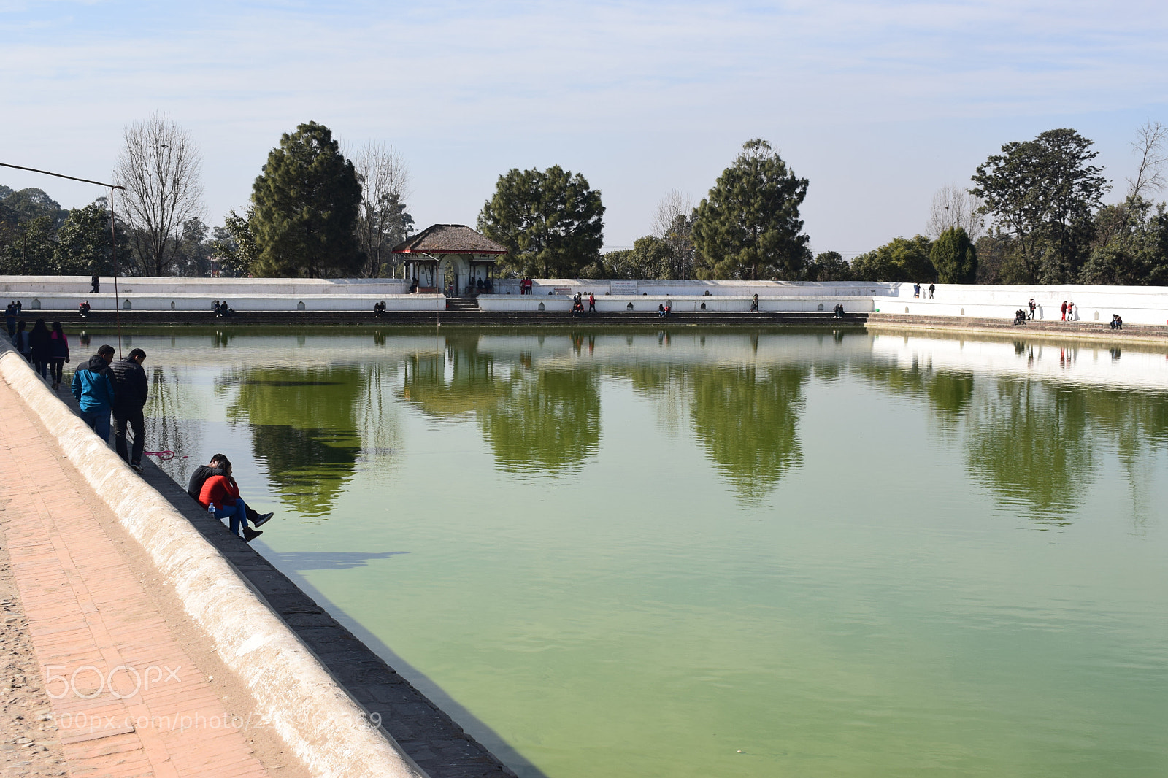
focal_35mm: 48
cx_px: 584
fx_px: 1557
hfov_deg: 41.1
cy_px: 389
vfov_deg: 28.1
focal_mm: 32
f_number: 11
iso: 250
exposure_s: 1/400
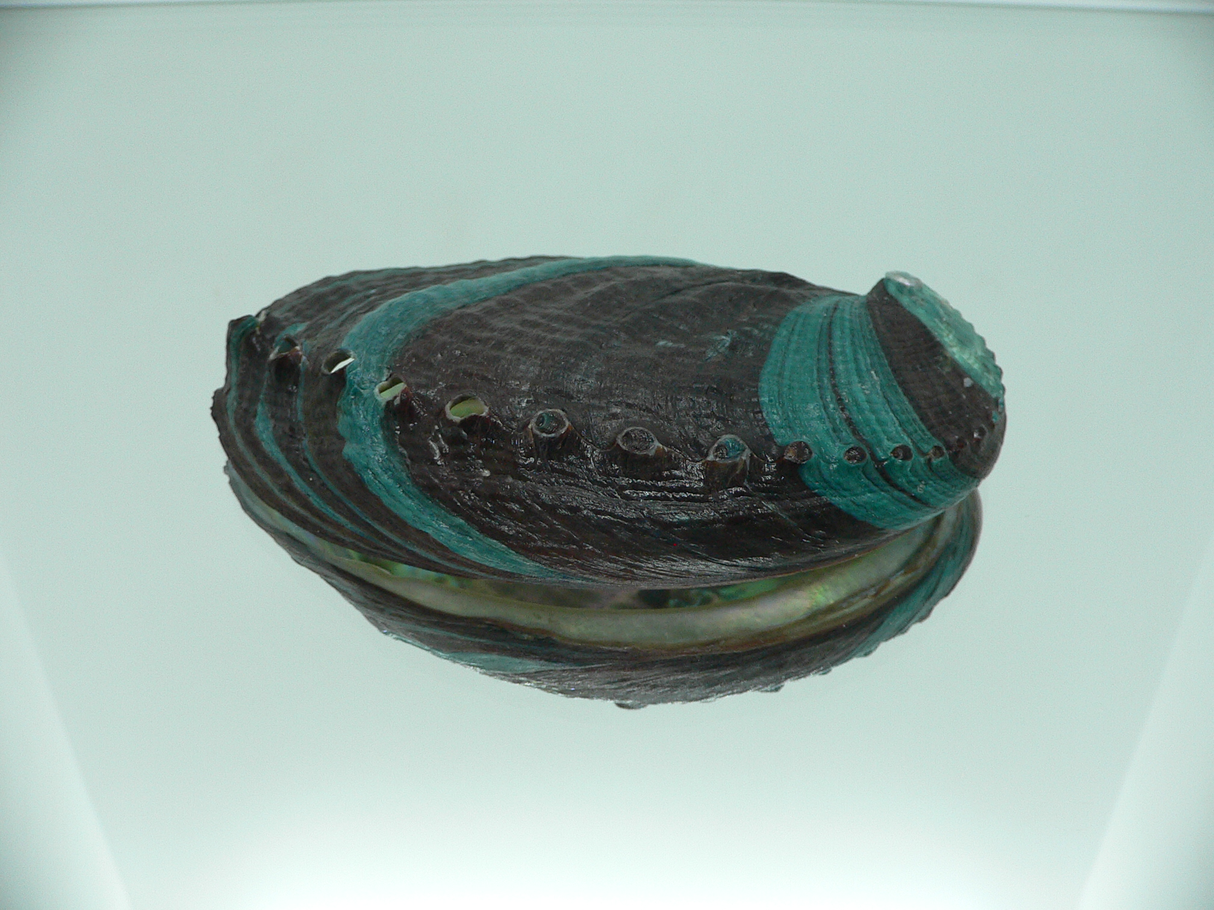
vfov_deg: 40.7
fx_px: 1227
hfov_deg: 52.6
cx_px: 607
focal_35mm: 35
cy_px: 455
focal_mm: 4.6
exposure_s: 1/60
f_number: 2.8
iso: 150
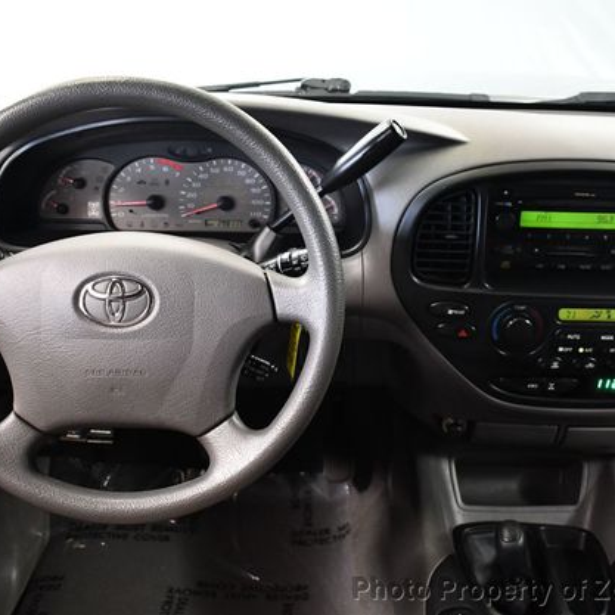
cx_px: 335
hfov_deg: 39.1
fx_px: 864
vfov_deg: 39.2
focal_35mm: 43
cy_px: 302
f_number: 3.8
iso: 3600
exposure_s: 1/60
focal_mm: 22
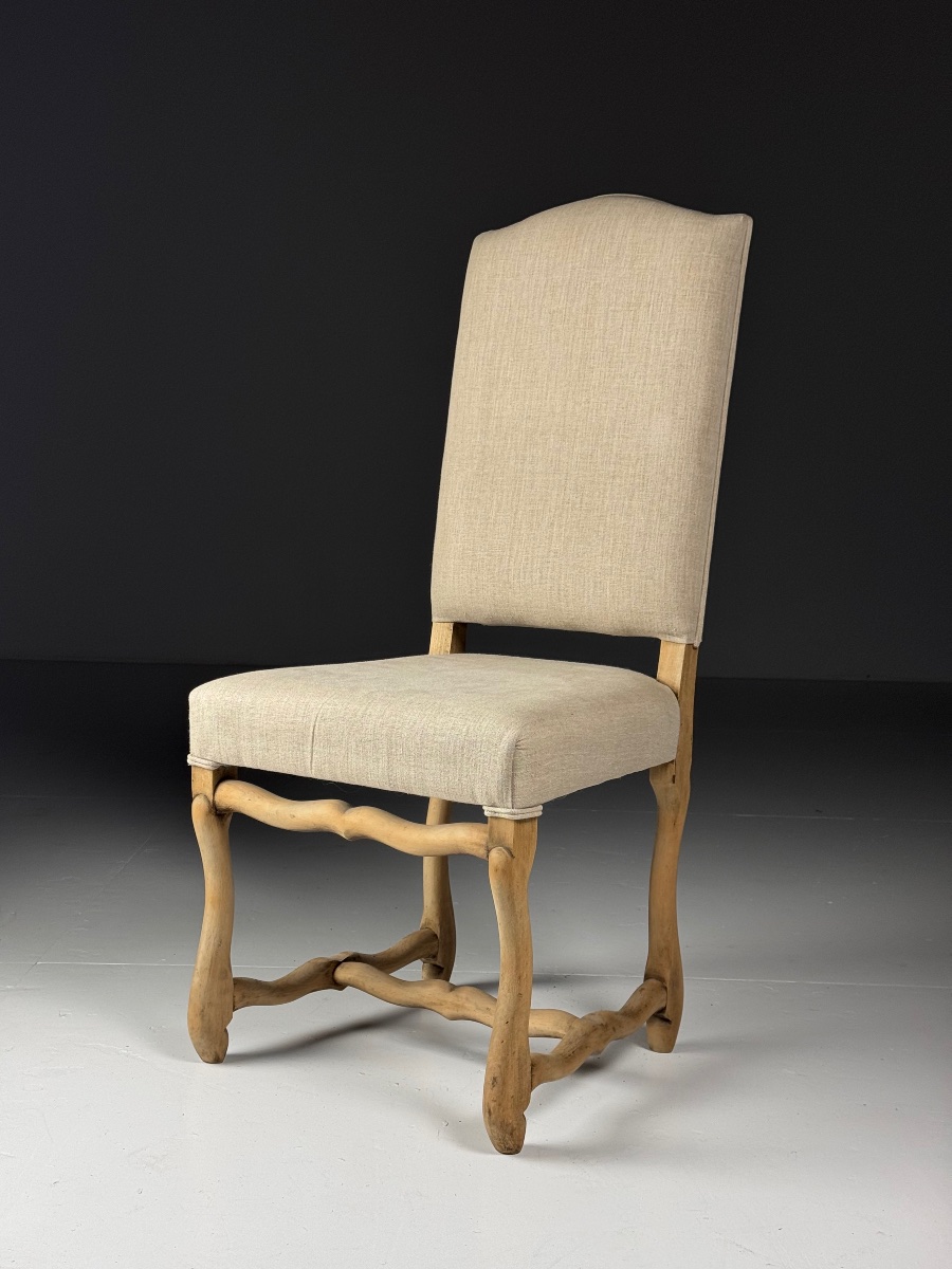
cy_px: 634
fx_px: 1760
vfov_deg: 39.7
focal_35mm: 48
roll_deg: -0.6
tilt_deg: -4.2
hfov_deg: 30.3
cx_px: 476
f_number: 1.78
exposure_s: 1/100
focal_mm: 6.76
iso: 64
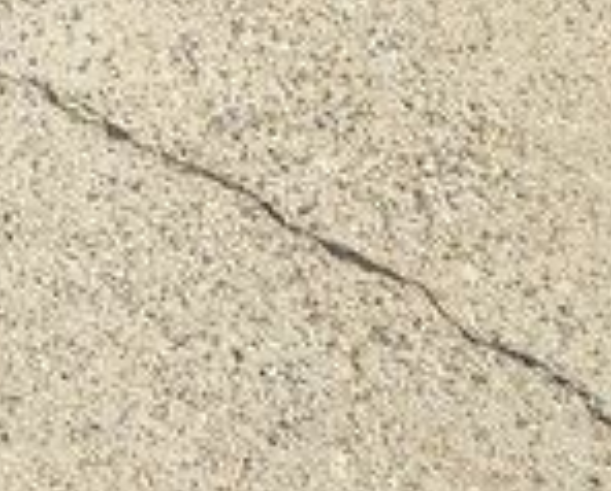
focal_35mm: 121
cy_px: -615
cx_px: -528
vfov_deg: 11.1
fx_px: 2192
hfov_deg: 13.9
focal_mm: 5.56
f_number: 1.8
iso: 100
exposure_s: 1/1208
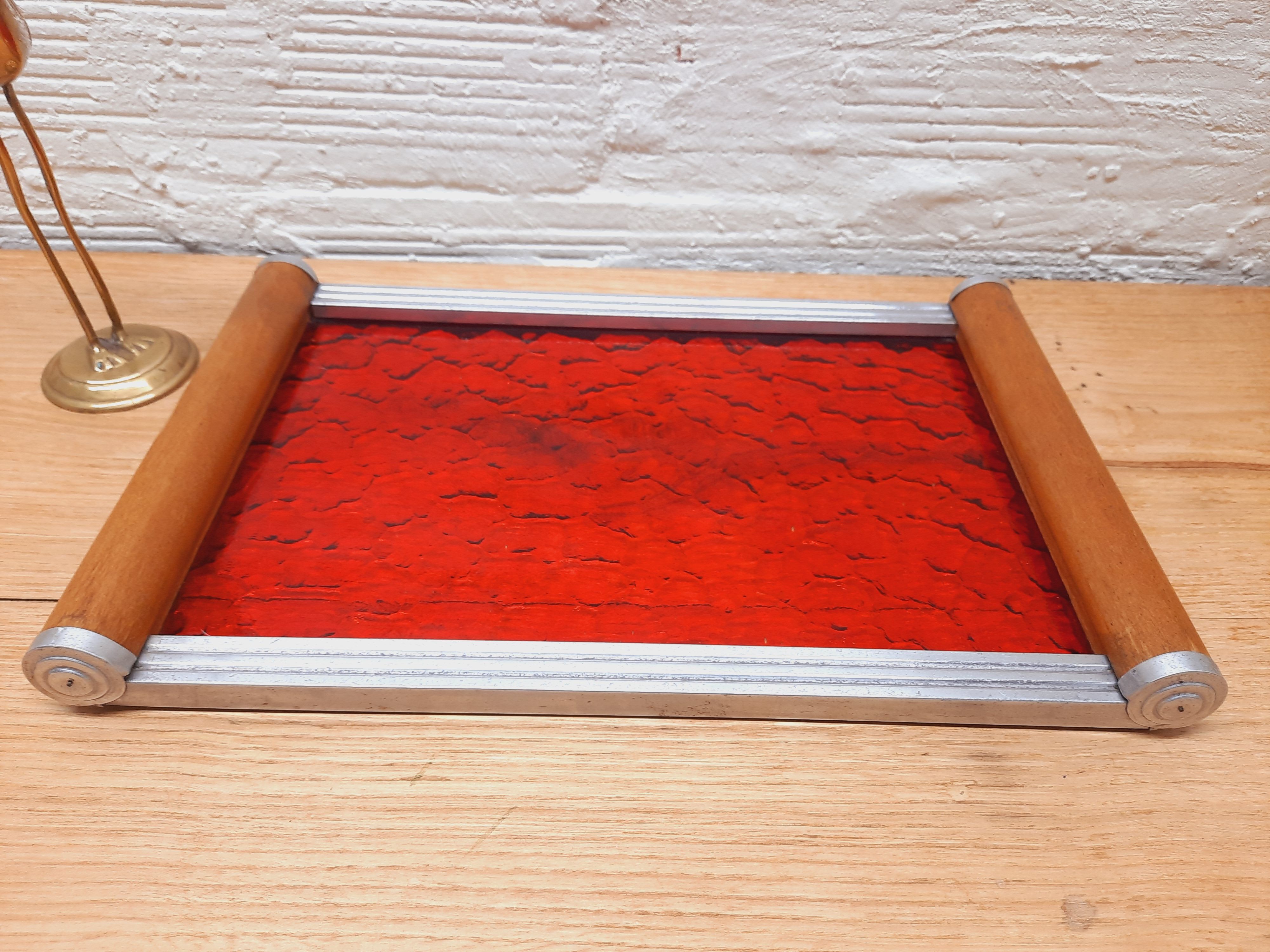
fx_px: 917
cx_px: 635
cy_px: 476
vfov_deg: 54.9
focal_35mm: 25
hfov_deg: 69.4
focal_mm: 4.6
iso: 50
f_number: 2
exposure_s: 1/33
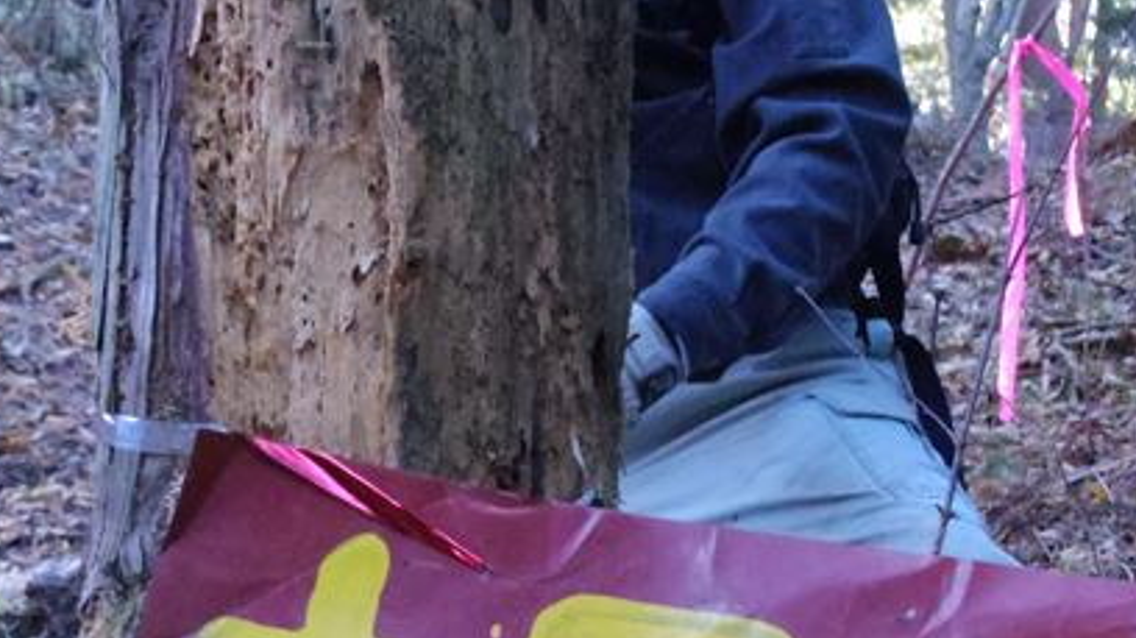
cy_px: 644
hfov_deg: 22.6
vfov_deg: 12.7
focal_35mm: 94
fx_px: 2830
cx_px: 404
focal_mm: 11.9
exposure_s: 1/80
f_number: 4
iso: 4000
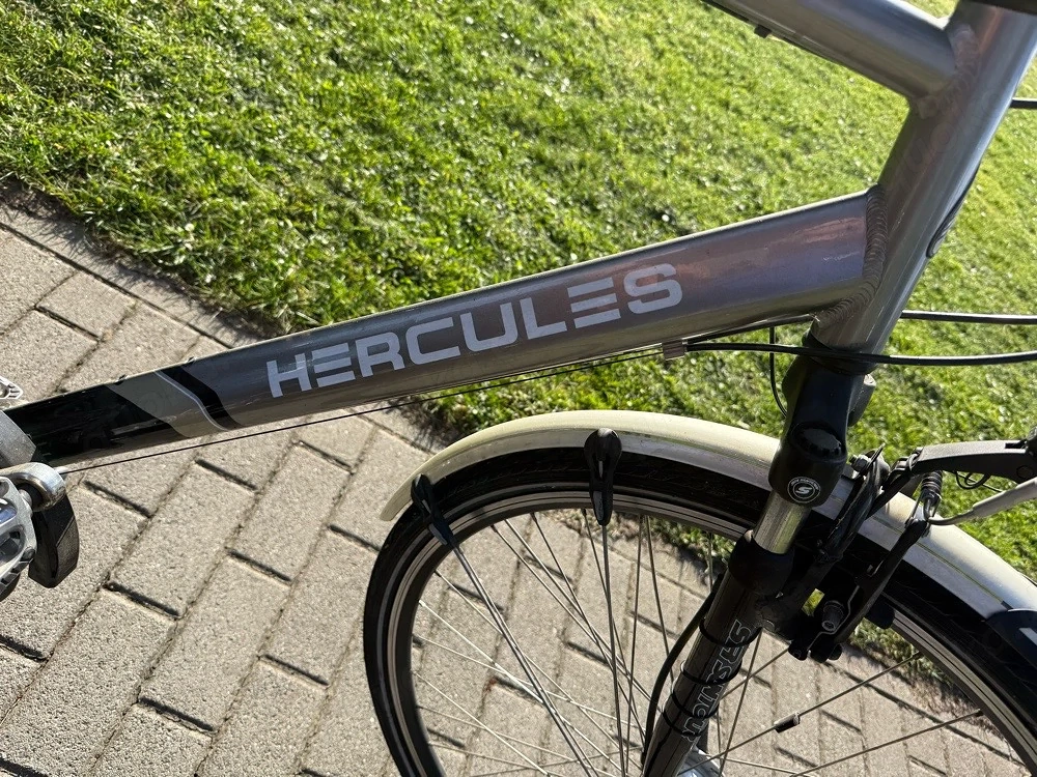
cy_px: 388
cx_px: 518
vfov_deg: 56.8
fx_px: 719
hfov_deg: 71.6
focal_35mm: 24
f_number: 1.78
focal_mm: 6.76
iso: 100
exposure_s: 1/1689
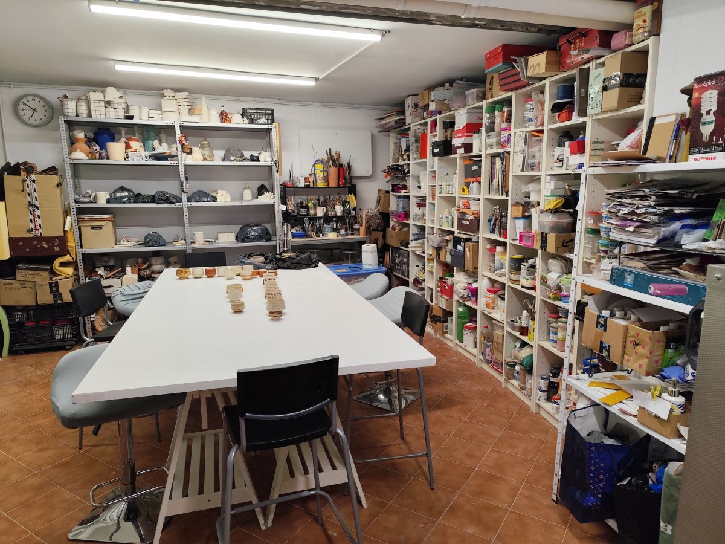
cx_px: 362
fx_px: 482
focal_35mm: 23
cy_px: 272
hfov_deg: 73.9
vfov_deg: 58.9
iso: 125
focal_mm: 6.19
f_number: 1.65
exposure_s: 1/100
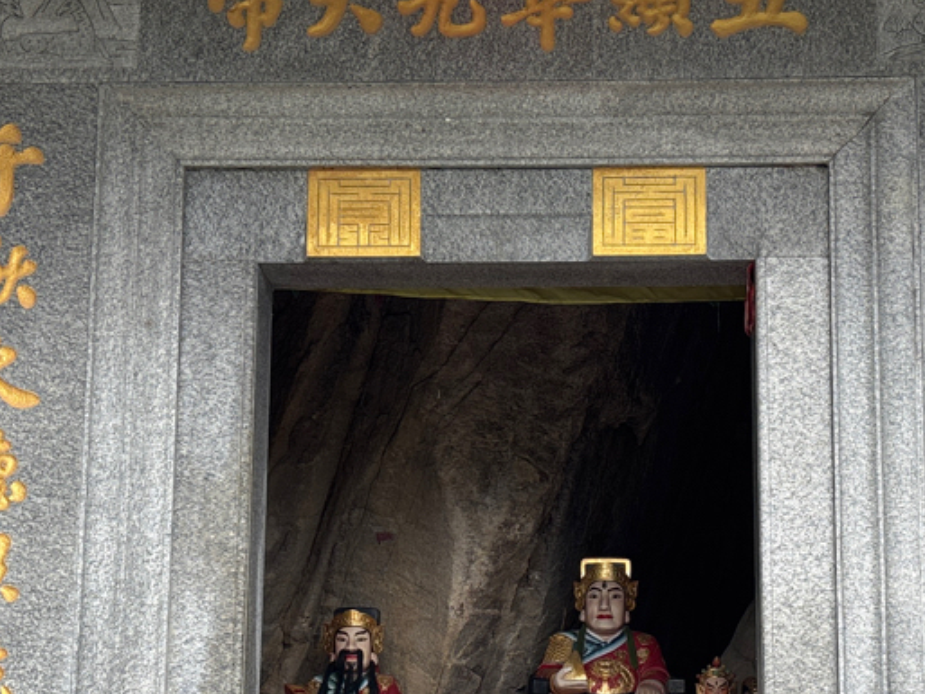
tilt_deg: +10.7
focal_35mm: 76
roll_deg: -0.6
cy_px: 527
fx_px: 2031
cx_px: 602
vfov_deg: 19.2
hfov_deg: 25.5
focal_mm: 5.96
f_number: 1.6
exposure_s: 1/531
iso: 50
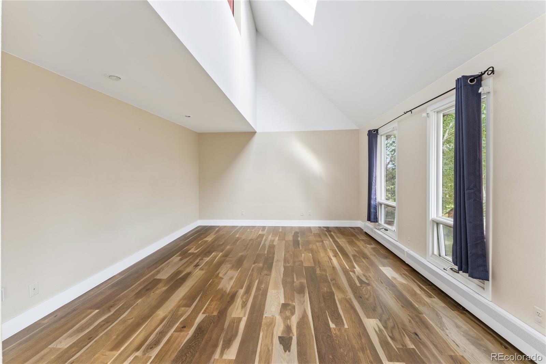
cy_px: 182
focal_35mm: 14
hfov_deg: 104.3
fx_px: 212
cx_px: 273
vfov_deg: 81.2
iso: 125
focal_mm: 14
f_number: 22
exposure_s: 1/2
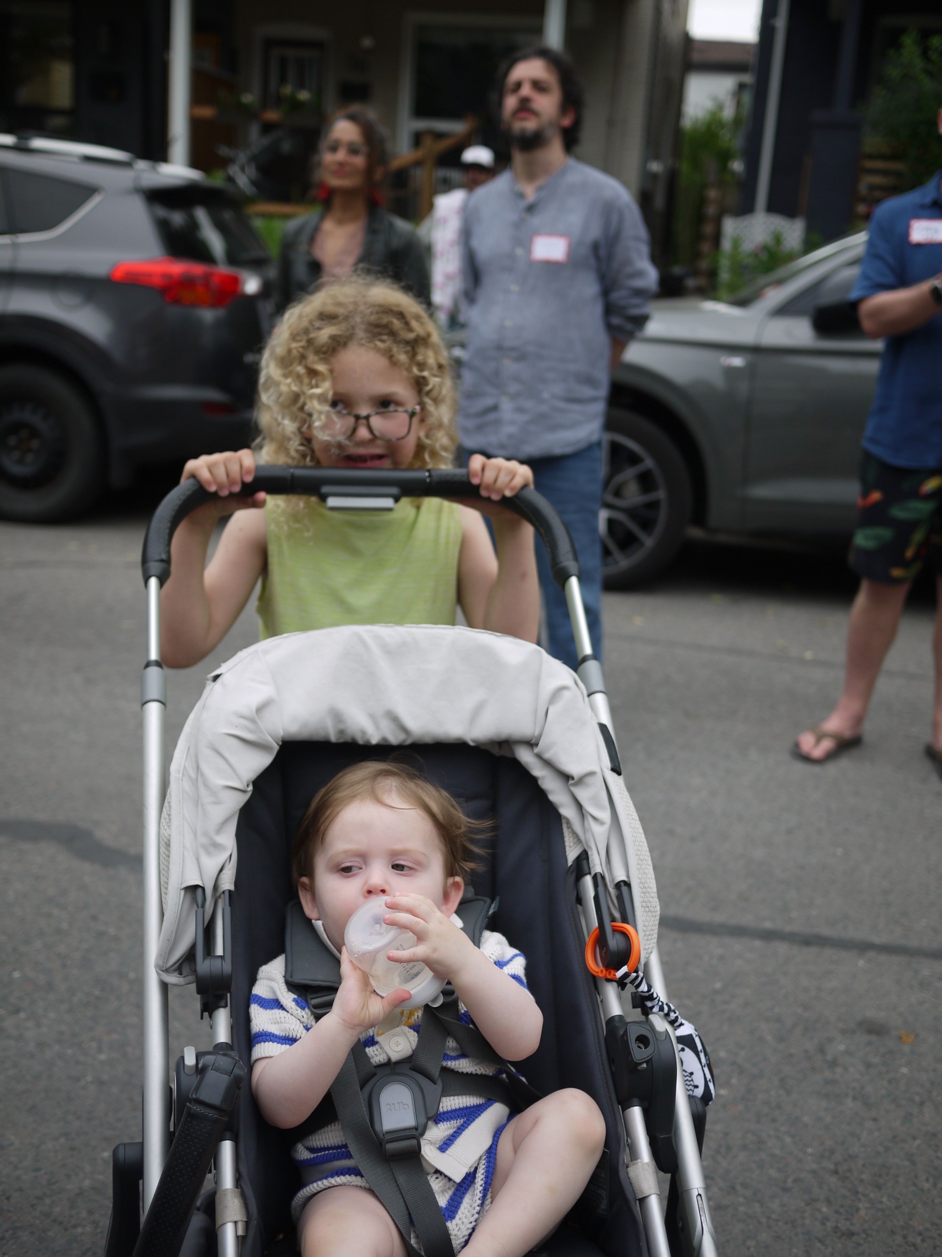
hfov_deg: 36.0
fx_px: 1451
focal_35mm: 40
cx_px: 471
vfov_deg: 46.8
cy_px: 628
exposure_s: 1/1000
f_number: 2
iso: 100
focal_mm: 20
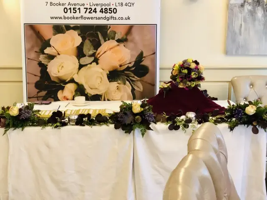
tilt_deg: -11.7
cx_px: 134
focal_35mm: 52
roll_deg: +0.3
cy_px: 100
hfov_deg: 36.8
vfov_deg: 28.0
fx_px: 401
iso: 160
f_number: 2.4
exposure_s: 1/17
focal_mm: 6
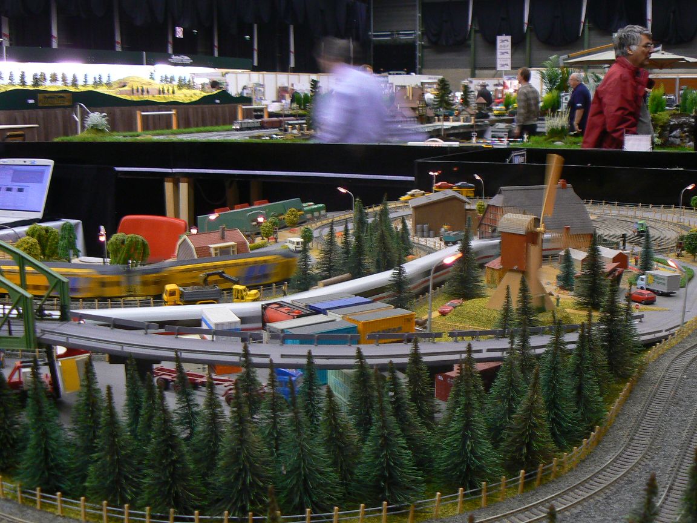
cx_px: 348
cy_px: 262
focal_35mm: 43
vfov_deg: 33.6
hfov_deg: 43.9
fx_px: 866
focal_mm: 6
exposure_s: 1/6
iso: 80
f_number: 2.8
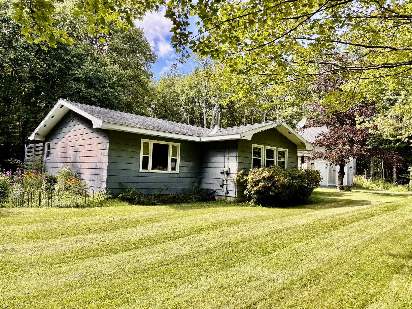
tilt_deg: +3.4
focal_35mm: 26
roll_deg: -2.3
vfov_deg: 53.1
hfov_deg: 67.3
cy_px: 154
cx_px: 206
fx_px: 309
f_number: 1.6
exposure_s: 1/493
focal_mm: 5.96
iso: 50
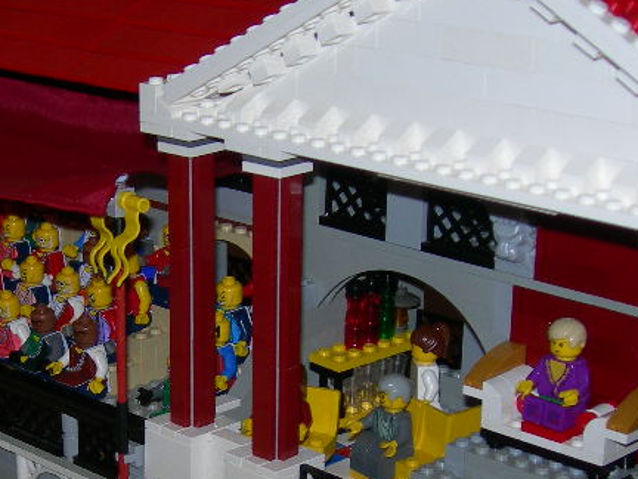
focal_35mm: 90
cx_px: 149
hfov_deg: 21.6
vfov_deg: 16.2
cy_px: 441
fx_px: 1659
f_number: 2.8
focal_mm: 7.8
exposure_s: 1/60.1
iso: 50
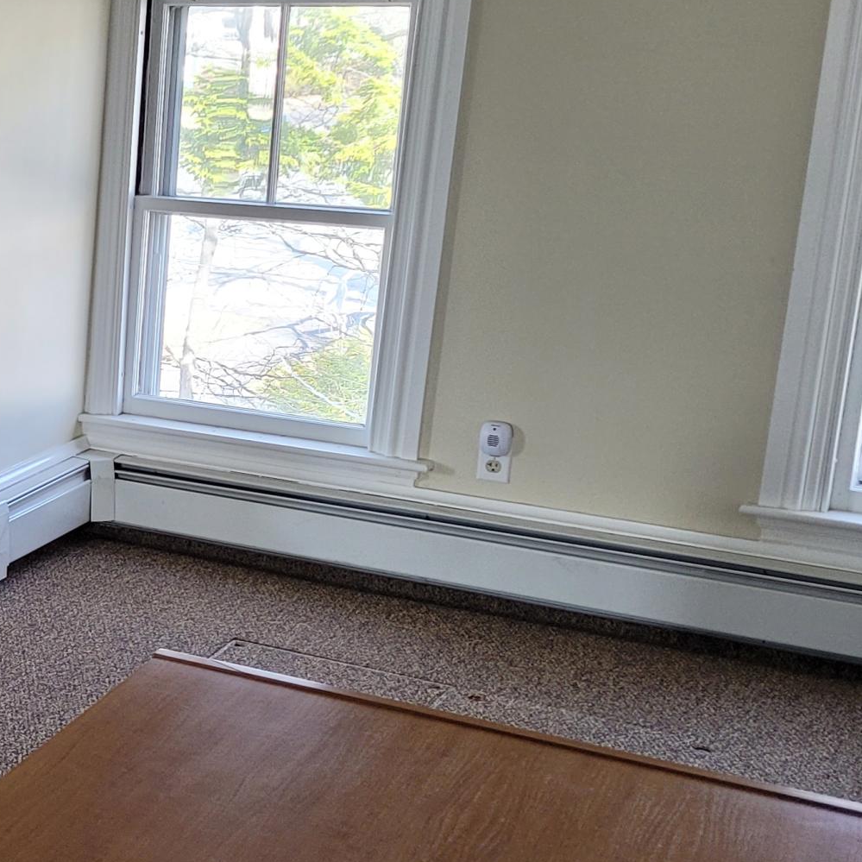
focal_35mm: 69
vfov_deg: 25.0
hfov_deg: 21.3
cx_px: -403
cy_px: 448
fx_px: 1944
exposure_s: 1/119
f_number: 1.8
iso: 200
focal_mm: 5.4
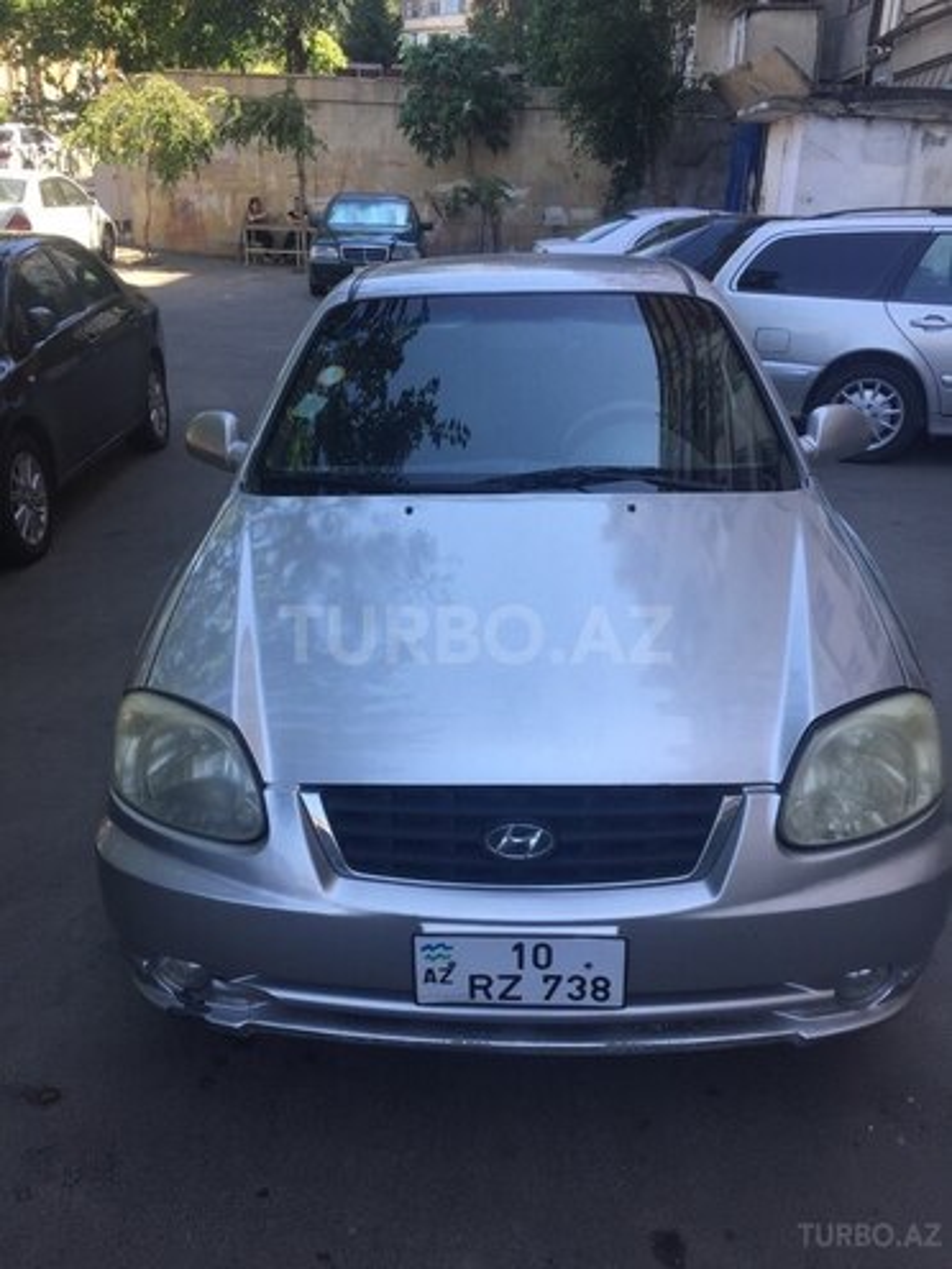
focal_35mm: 29
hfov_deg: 48.2
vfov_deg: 61.7
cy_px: 634
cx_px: 476
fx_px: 1063
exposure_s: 1/341
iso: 32
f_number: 2.2
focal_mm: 4.15
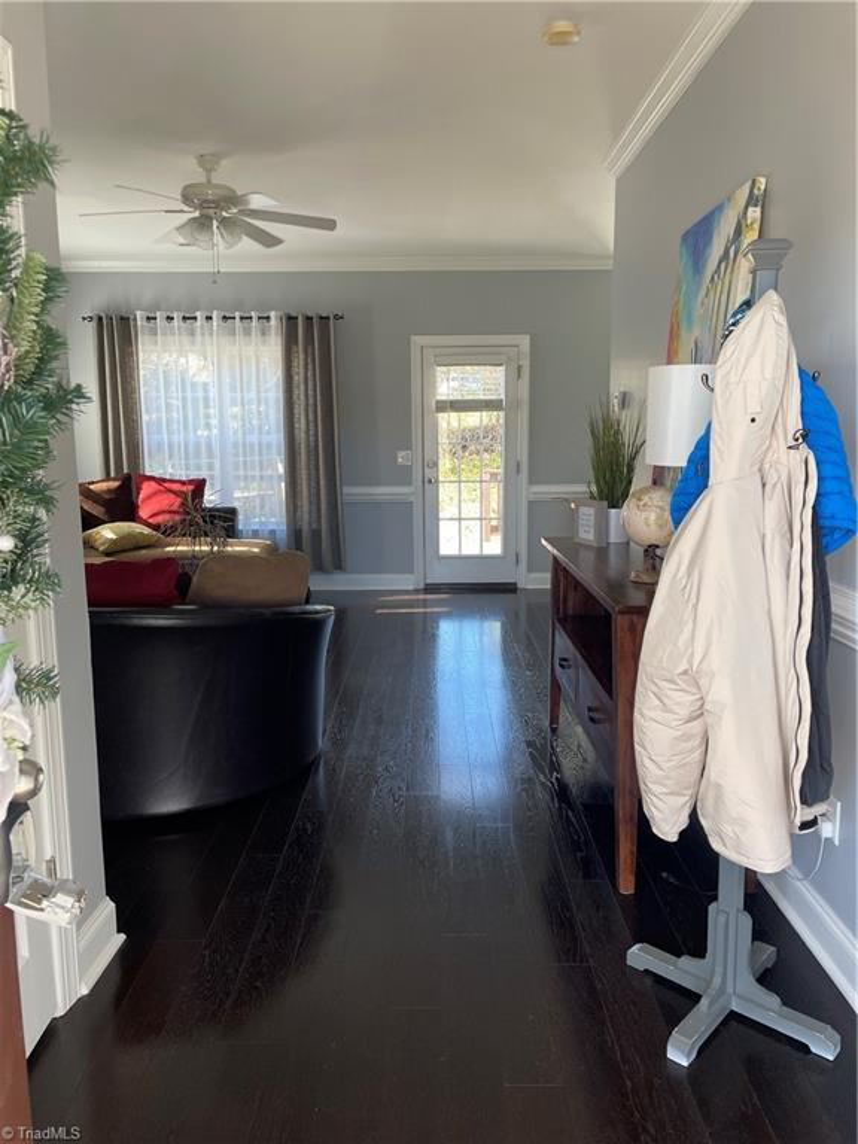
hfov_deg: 53.1
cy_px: 572
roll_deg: +1.3
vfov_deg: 67.3
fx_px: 859
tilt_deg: -6.8
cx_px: 429
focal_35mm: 26
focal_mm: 4.2
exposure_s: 1/121
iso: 80
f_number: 1.6
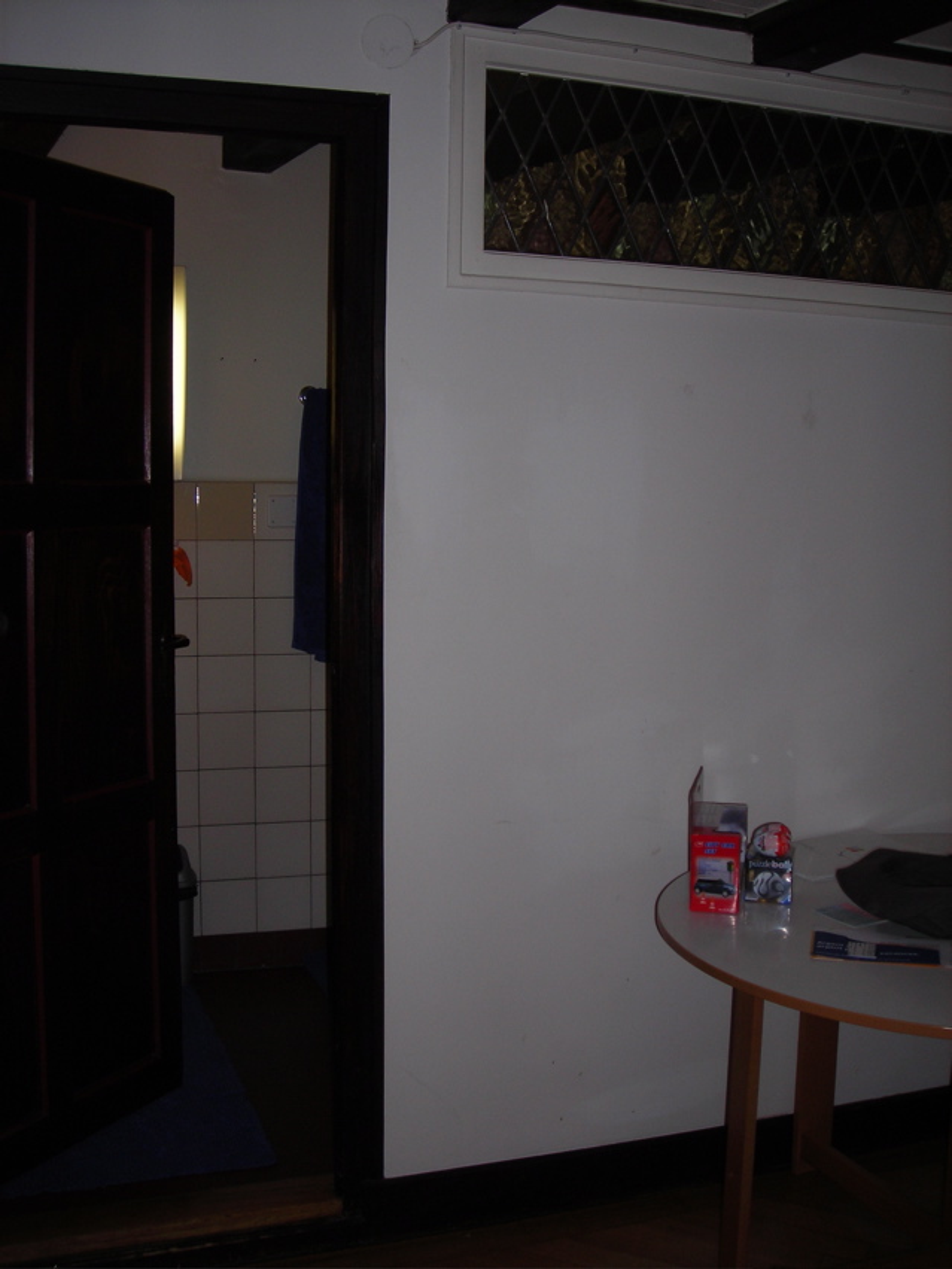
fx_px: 1393
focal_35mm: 38
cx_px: 476
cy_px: 634
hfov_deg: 37.7
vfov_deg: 49.0
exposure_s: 1/60.1
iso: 50
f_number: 3.2
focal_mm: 6.3
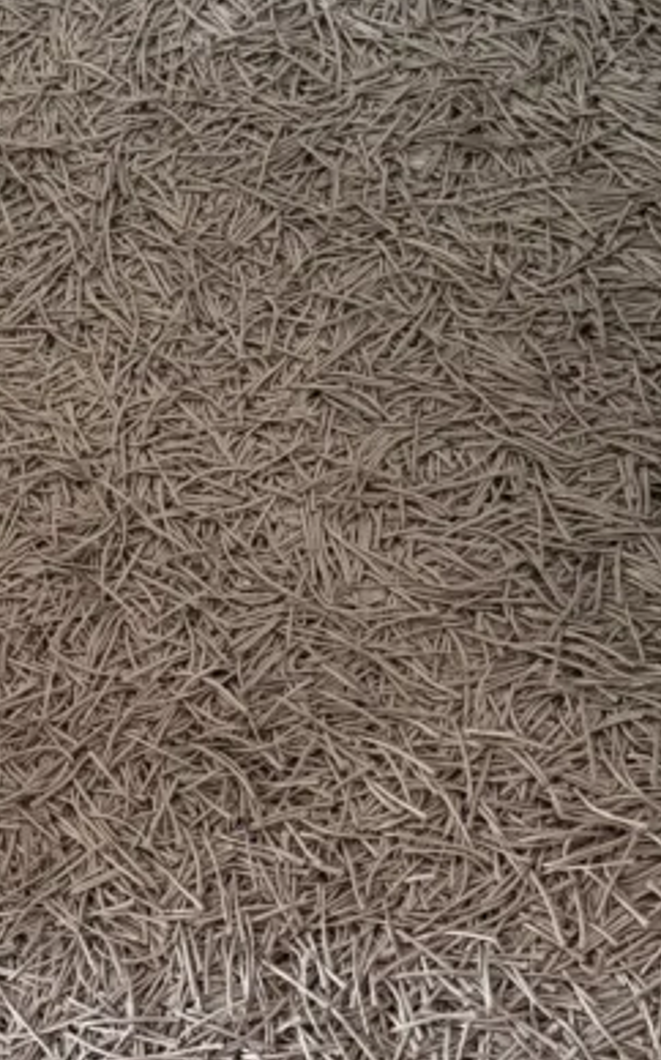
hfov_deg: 29.2
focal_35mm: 42
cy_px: 538
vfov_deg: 47.2
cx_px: 60
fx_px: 1212
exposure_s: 1/40
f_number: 1.78
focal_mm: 6.76
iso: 1000
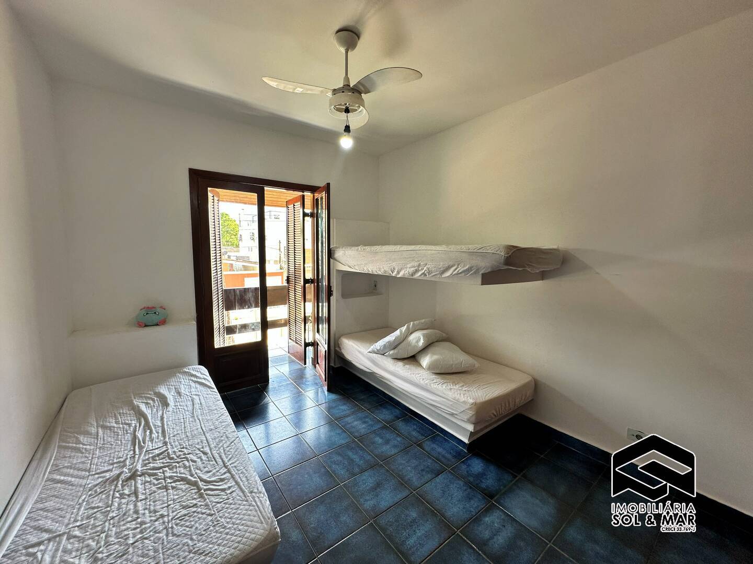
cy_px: 282
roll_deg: -0.8
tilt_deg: -5.7
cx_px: 376
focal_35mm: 14
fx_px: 305
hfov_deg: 102.1
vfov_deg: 85.7
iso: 80
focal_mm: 2.22
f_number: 2.2
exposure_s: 1/120
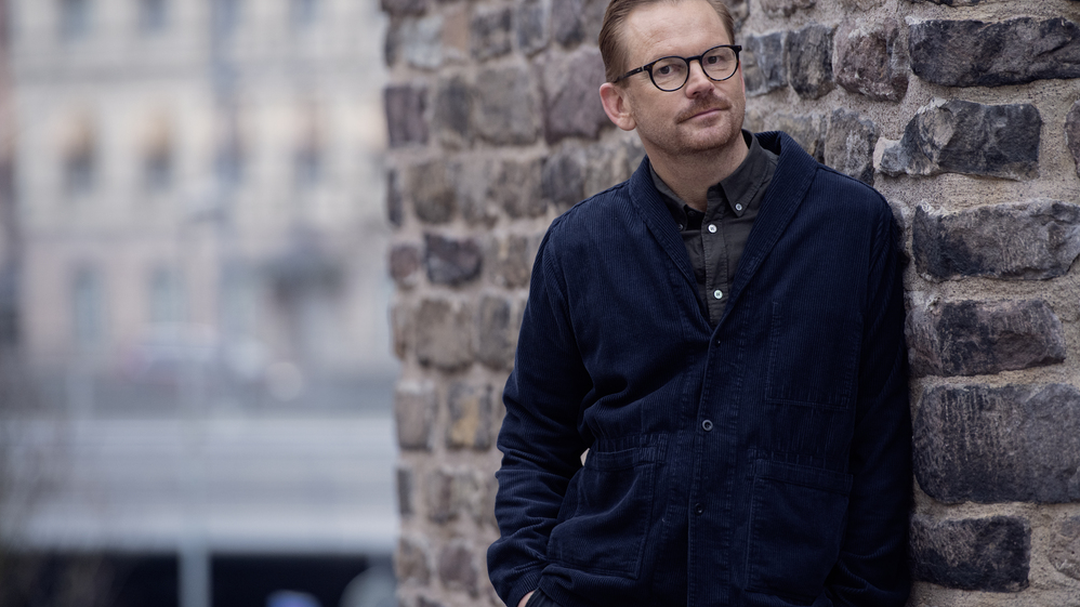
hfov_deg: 10.3
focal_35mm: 210
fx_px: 6013
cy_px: 265
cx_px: 540
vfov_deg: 5.8
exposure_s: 1/200
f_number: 4
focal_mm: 200
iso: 640
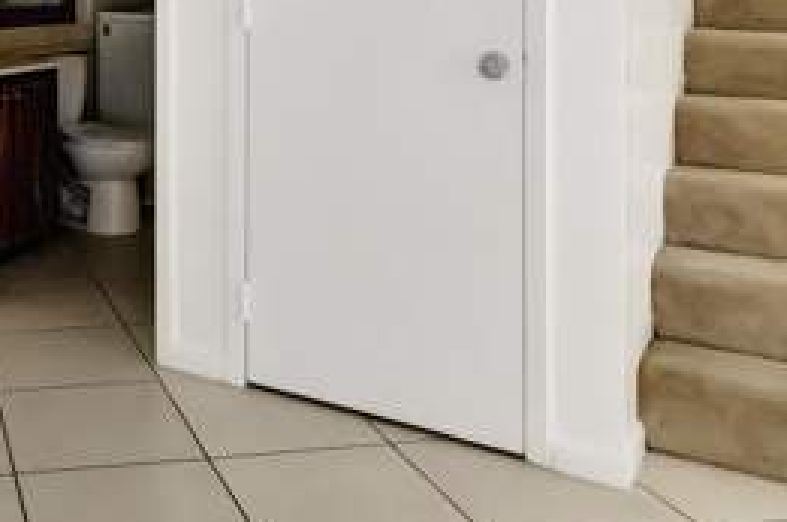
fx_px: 1004
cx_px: 87
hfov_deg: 39.9
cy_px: -30
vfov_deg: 27.1
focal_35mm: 46
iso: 11400
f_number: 8
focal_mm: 10
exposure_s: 1/15
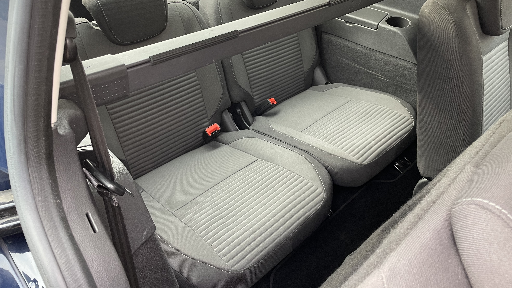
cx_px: 262
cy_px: 96
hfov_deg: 66.1
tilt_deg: -30.1
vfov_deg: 39.7
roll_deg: -0.7
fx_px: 394
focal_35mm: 29
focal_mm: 4.2
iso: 125
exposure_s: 1/69
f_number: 1.6
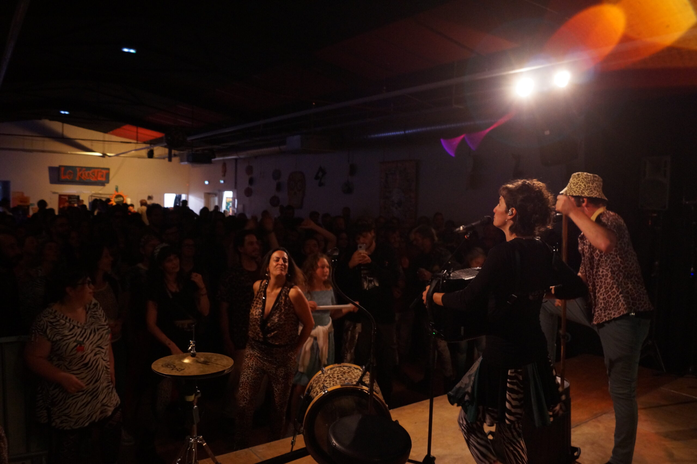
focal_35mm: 27
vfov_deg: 47.9
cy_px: 232
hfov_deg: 67.4
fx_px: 522
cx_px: 348
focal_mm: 18
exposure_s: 1/40
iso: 1600
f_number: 4.5
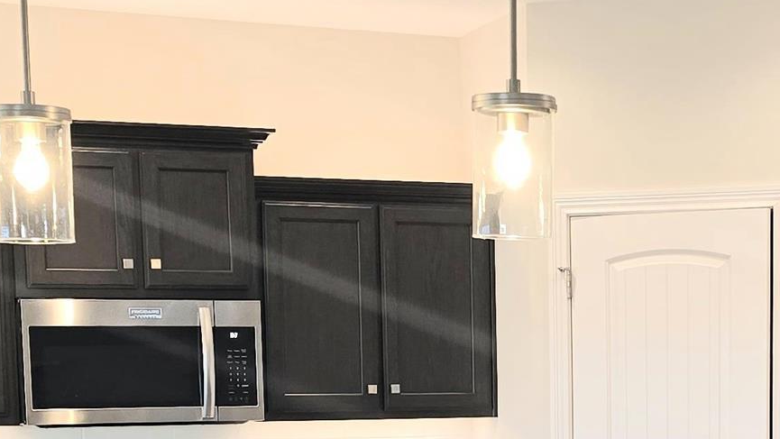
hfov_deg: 23.5
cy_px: 570
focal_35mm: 89
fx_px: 1841
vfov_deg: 13.1
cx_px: 637
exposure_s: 1/120
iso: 125
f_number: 1.7
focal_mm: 6.3
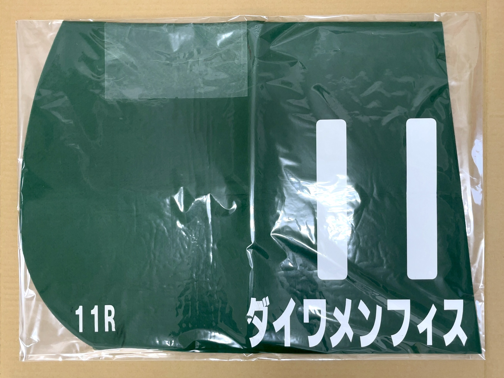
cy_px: 189
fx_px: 379
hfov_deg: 67.3
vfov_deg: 53.1
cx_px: 252
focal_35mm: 26
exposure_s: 1/60
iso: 125
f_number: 1.6
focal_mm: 5.1
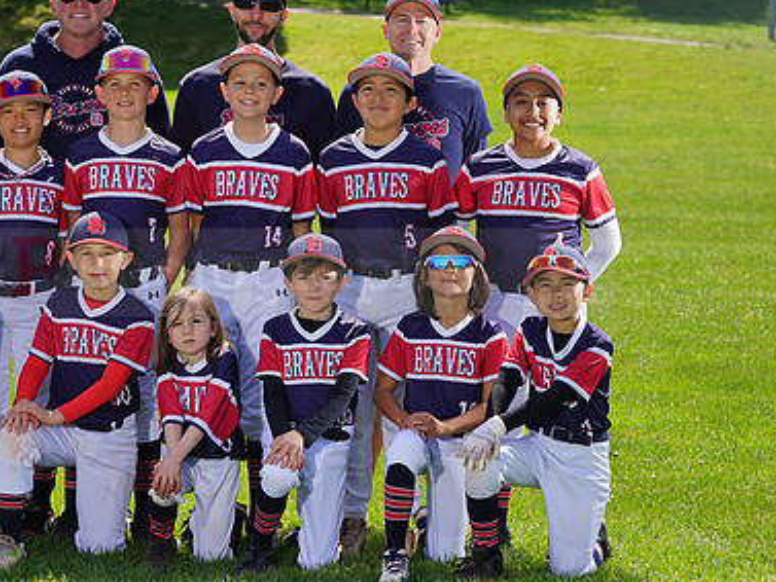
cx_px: 216
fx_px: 3319
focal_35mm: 148
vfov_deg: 10.0
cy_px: 256
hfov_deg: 13.3
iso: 100
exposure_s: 1/250
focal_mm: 100
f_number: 8
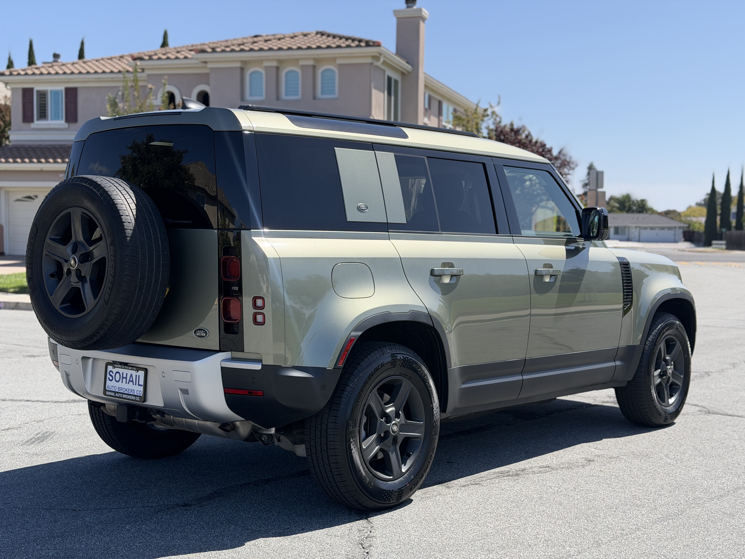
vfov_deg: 30.3
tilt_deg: -3.0
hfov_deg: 39.7
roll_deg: -0.5
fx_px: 1033
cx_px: 372
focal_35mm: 48
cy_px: 280
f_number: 1.78
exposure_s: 1/3534
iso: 80
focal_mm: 6.76
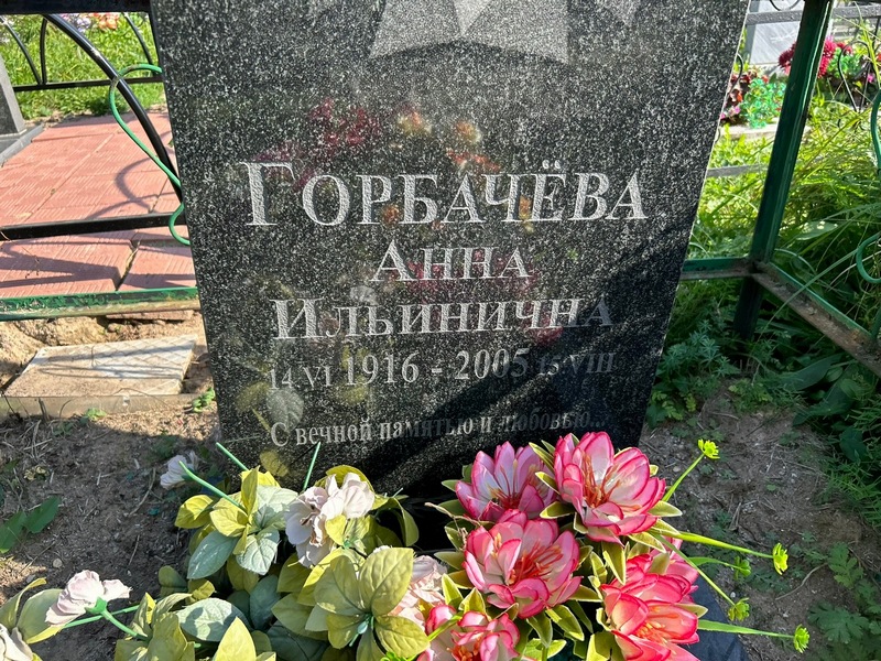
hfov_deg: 67.3
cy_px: 330
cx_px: 440
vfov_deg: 53.1
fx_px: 662
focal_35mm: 26
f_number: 1.5
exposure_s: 1/1135
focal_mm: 5.7
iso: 50
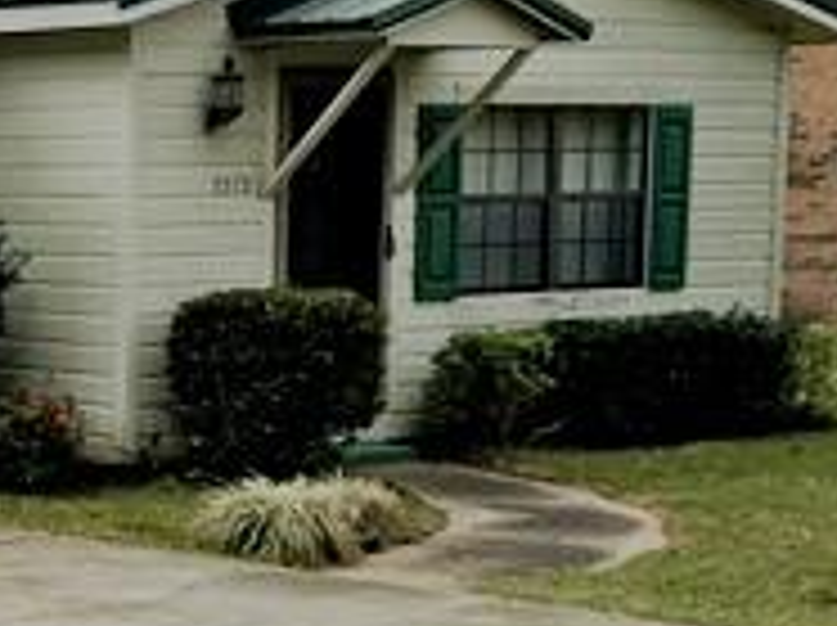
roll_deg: -0.9
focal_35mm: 100
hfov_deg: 17.2
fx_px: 2415
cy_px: 405
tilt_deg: -6.3
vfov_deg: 14.7
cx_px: -526
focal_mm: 4.15
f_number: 2.2
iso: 25
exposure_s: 1/1115
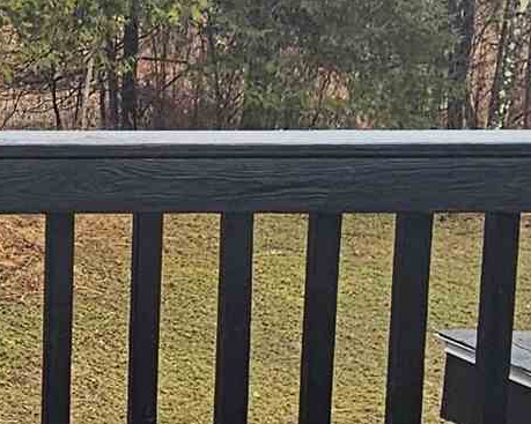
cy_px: 146
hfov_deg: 19.7
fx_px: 1336
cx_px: -256
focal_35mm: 85
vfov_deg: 18.0
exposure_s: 1/519
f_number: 2.2
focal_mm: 2.2
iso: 50
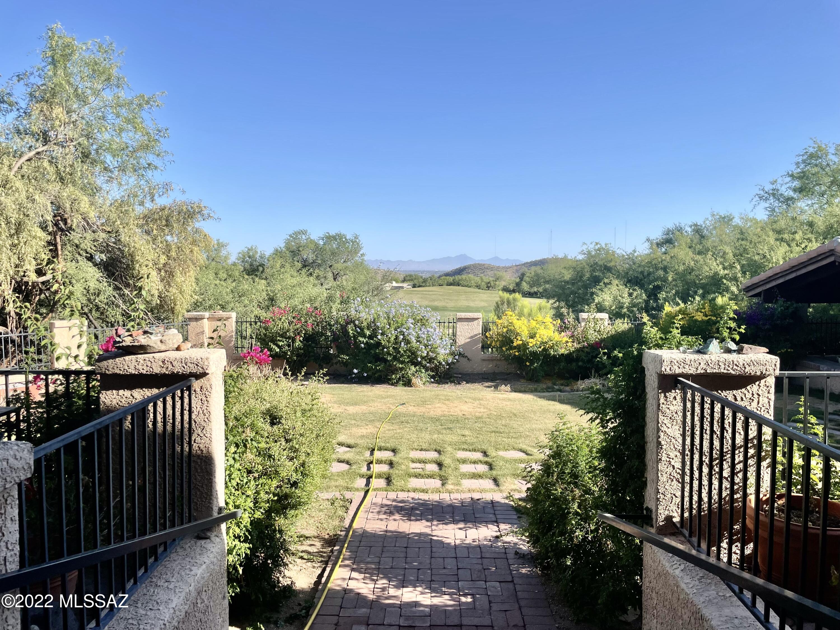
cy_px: 315
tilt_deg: -3.0
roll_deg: -0.6
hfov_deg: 67.3
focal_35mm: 26
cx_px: 420
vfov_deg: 53.1
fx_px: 631
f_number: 1.6
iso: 32
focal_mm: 4.2
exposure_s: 1/2959
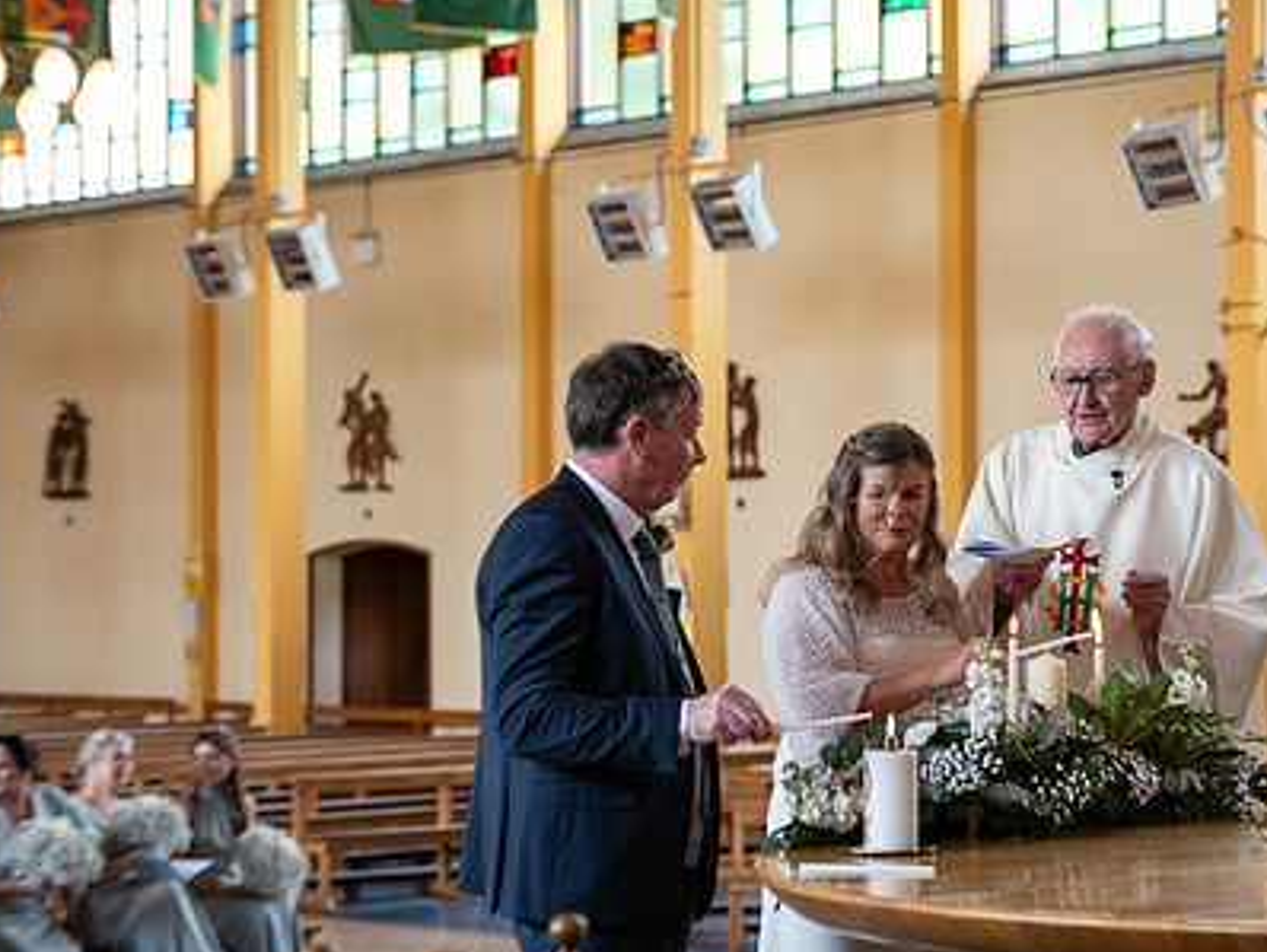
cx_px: 888
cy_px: 536
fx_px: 3589
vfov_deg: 15.1
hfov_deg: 19.9
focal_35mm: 98
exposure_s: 1/160
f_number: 3.5
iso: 640
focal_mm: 70
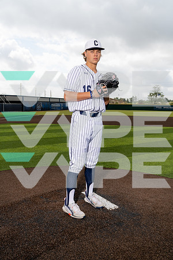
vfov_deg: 60.3
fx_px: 223
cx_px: 86
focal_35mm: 31
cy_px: 130
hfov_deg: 42.3
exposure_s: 1/1250
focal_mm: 31
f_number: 4.5
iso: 250
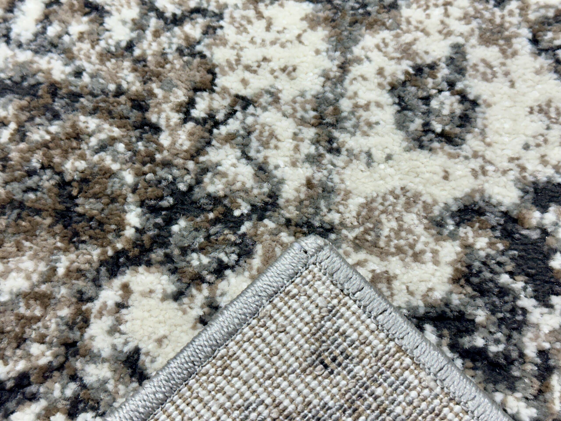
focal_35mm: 48
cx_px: 280
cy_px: 210
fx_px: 778
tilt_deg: -70.1
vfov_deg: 30.3
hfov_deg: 39.7
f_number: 1.78
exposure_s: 1/120
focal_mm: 6.86
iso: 160
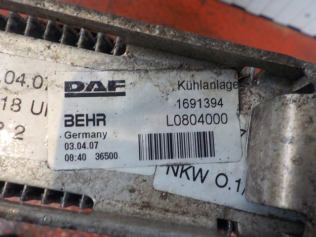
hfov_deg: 60.0
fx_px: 274
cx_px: 158
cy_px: 118
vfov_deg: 46.8
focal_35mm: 30
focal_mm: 4.1
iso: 280
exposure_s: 1/30
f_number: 3.3
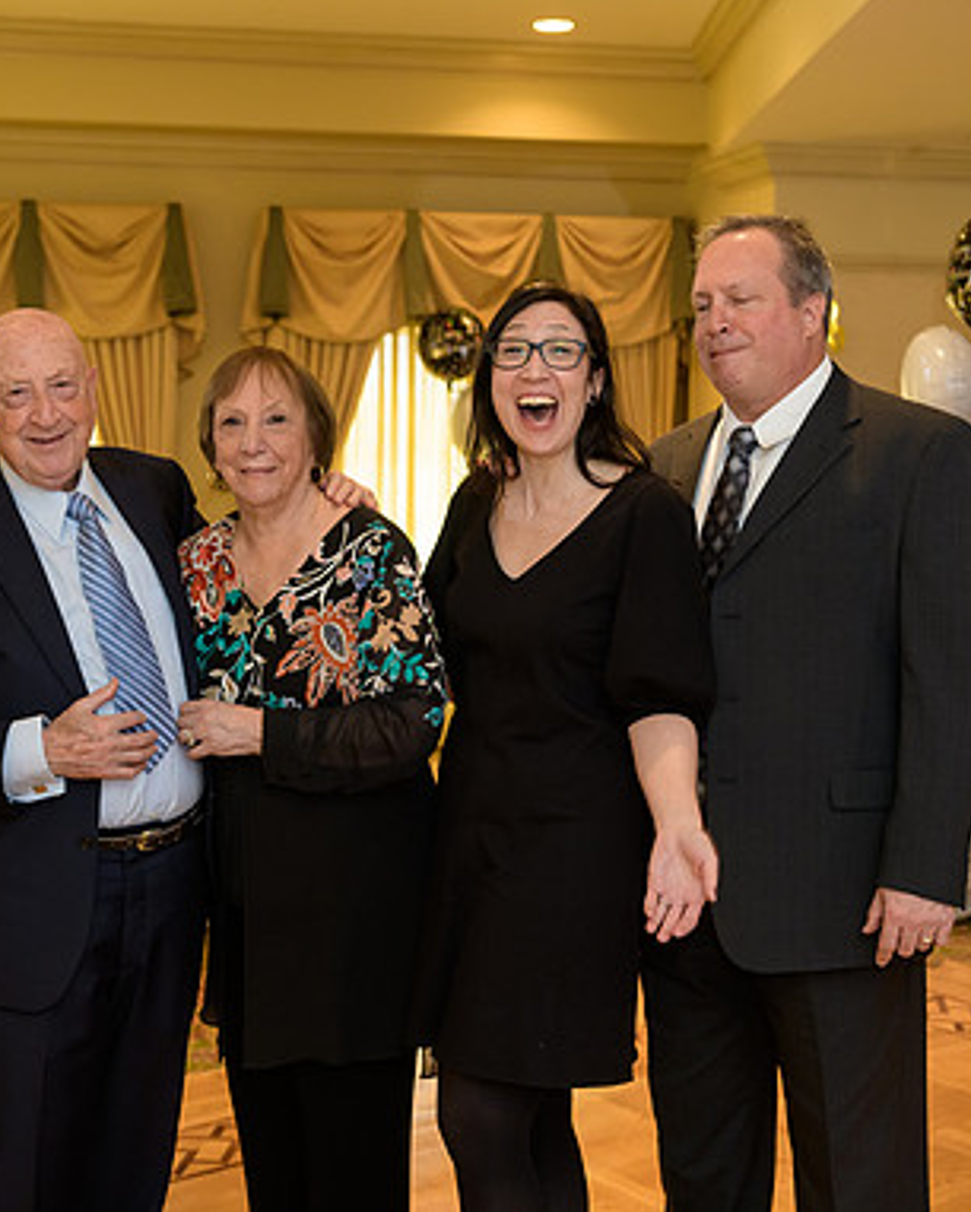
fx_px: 2046
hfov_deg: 26.6
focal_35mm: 57
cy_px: 601
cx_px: 393
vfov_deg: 33.0
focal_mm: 40
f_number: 3.2
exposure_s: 1/125
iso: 1000
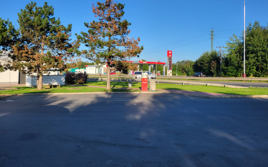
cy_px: 66
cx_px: 135
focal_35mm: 28
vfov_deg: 44.3
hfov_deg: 66.5
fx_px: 205
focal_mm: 5.4
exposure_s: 1/1422
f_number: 1.8
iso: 40
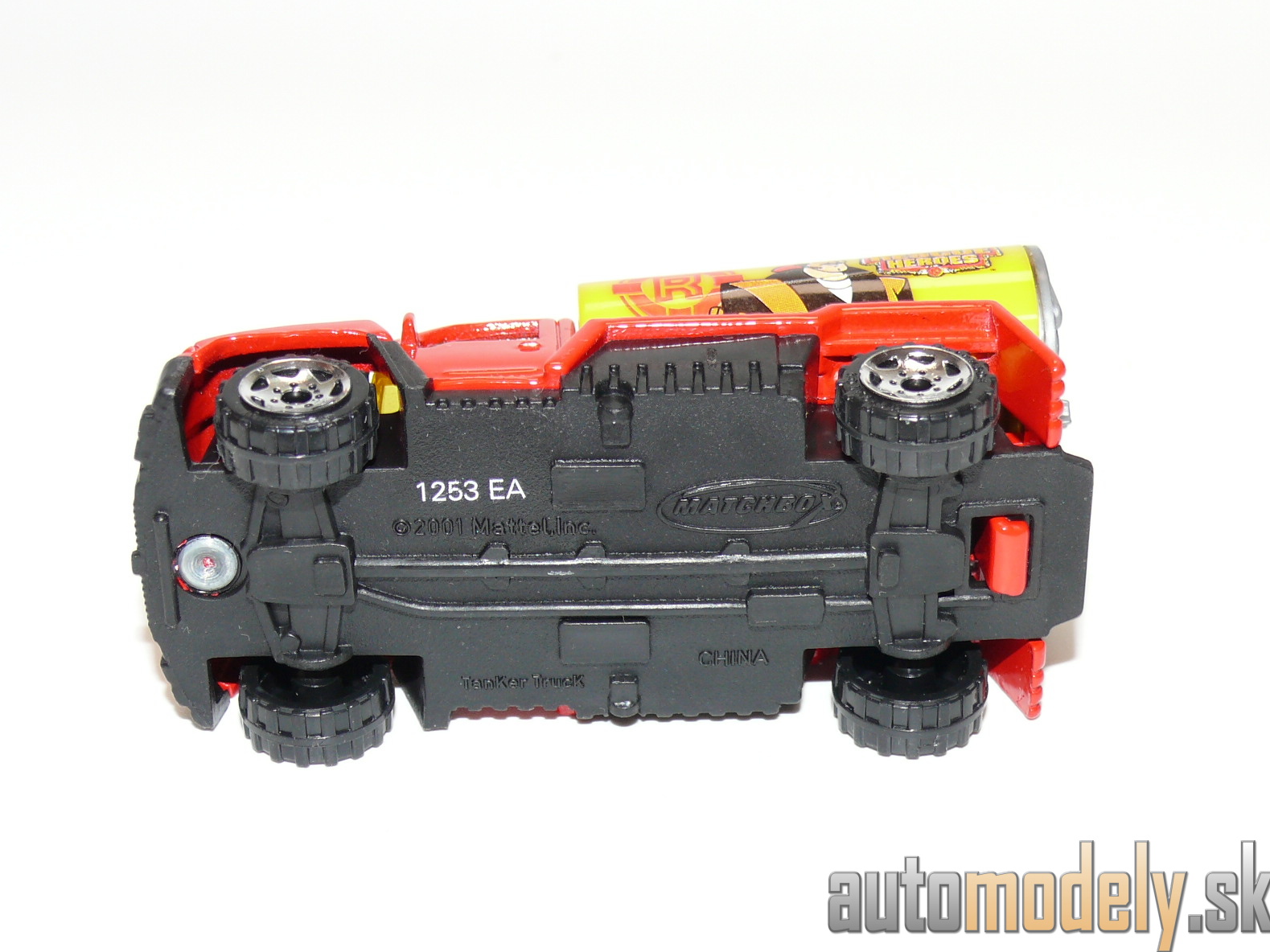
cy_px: 481
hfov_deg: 26.0
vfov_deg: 19.6
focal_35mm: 75
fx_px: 2751
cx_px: 643
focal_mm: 11.1
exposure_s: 1/30
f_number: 4
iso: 100
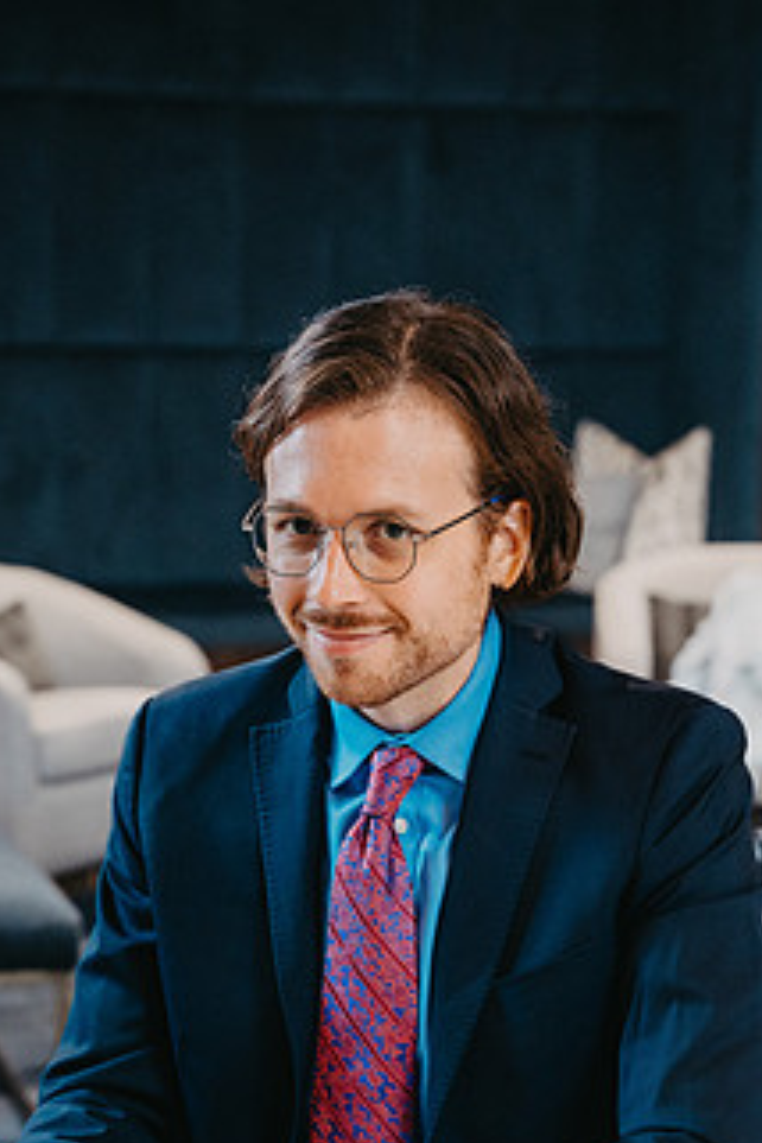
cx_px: 413
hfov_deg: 14.0
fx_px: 3111
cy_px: 769
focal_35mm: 98
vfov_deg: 20.7
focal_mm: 70
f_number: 4.5
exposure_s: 1/200
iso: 1600
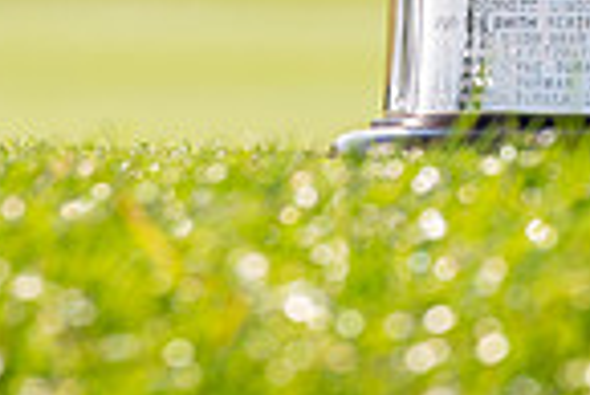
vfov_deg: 1.7
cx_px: 1054
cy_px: -269
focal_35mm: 798
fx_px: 13091
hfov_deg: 2.6
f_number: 11
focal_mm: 200
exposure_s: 1/250
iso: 250
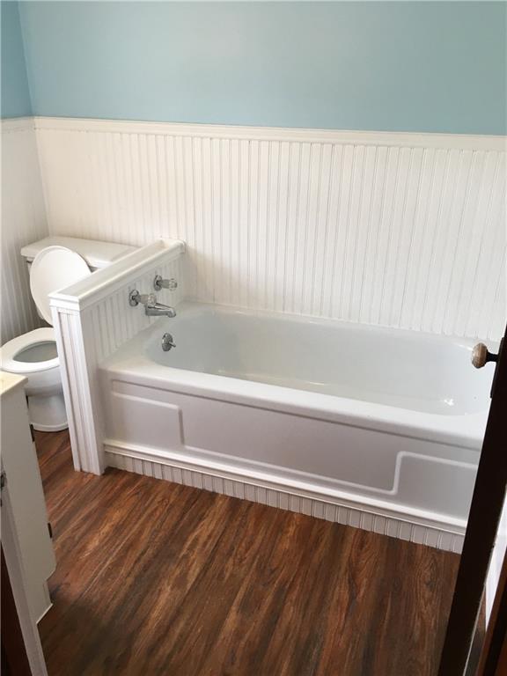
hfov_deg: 48.2
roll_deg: -0.8
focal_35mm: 29
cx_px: 254
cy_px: 338
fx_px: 566
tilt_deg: -24.8
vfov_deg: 61.7
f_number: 2.2
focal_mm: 4.15
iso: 40
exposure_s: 1/30
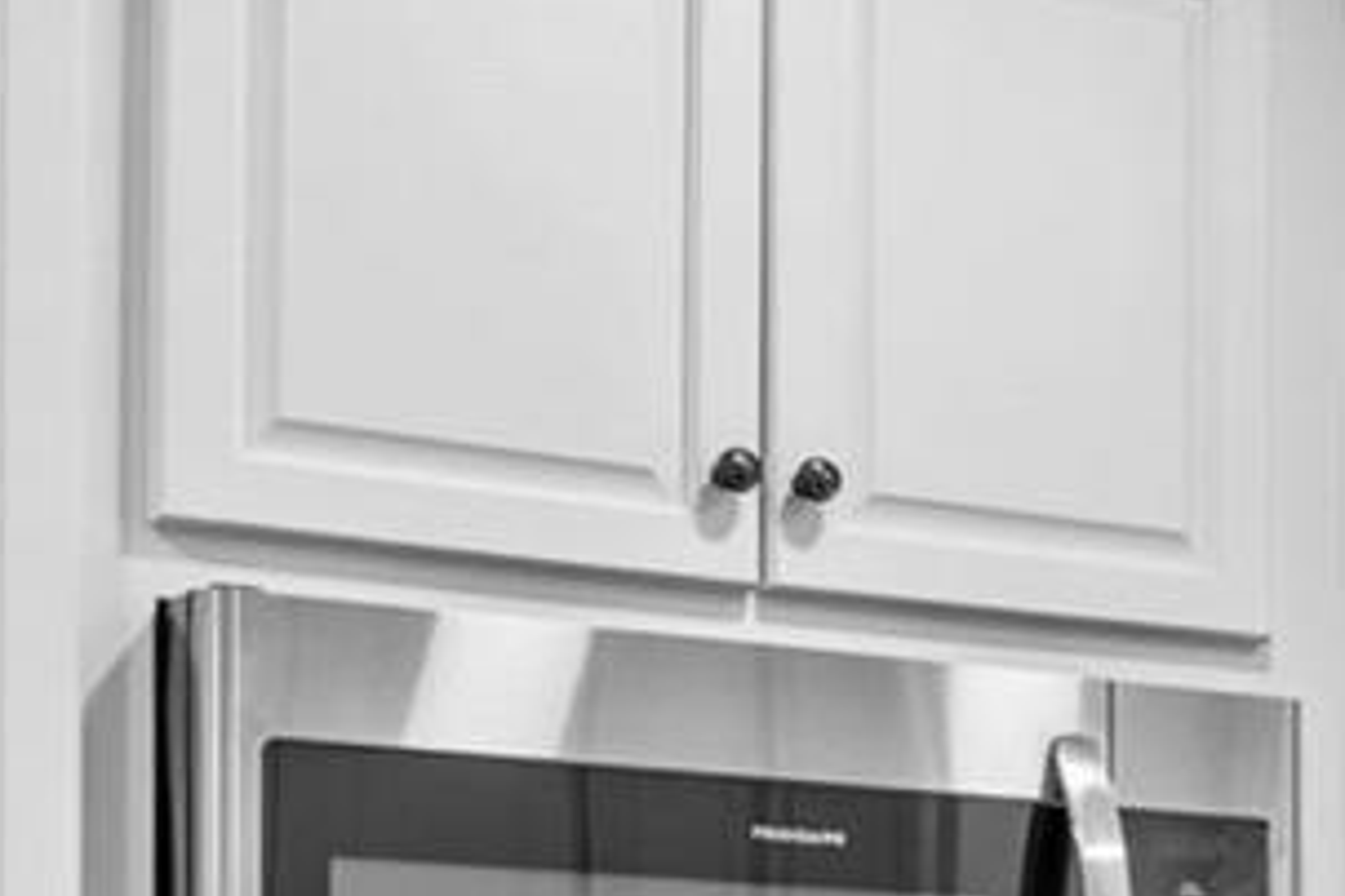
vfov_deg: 12.1
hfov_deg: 16.5
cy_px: 1344
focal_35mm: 108
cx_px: 2246
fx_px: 4035
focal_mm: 16
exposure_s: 1/1.67
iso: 100
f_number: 8
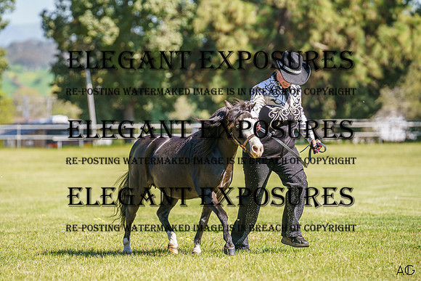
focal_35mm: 229
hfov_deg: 9.0
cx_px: 180
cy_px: 153
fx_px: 2677
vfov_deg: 6.0
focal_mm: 200
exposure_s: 1/1000
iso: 320
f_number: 4
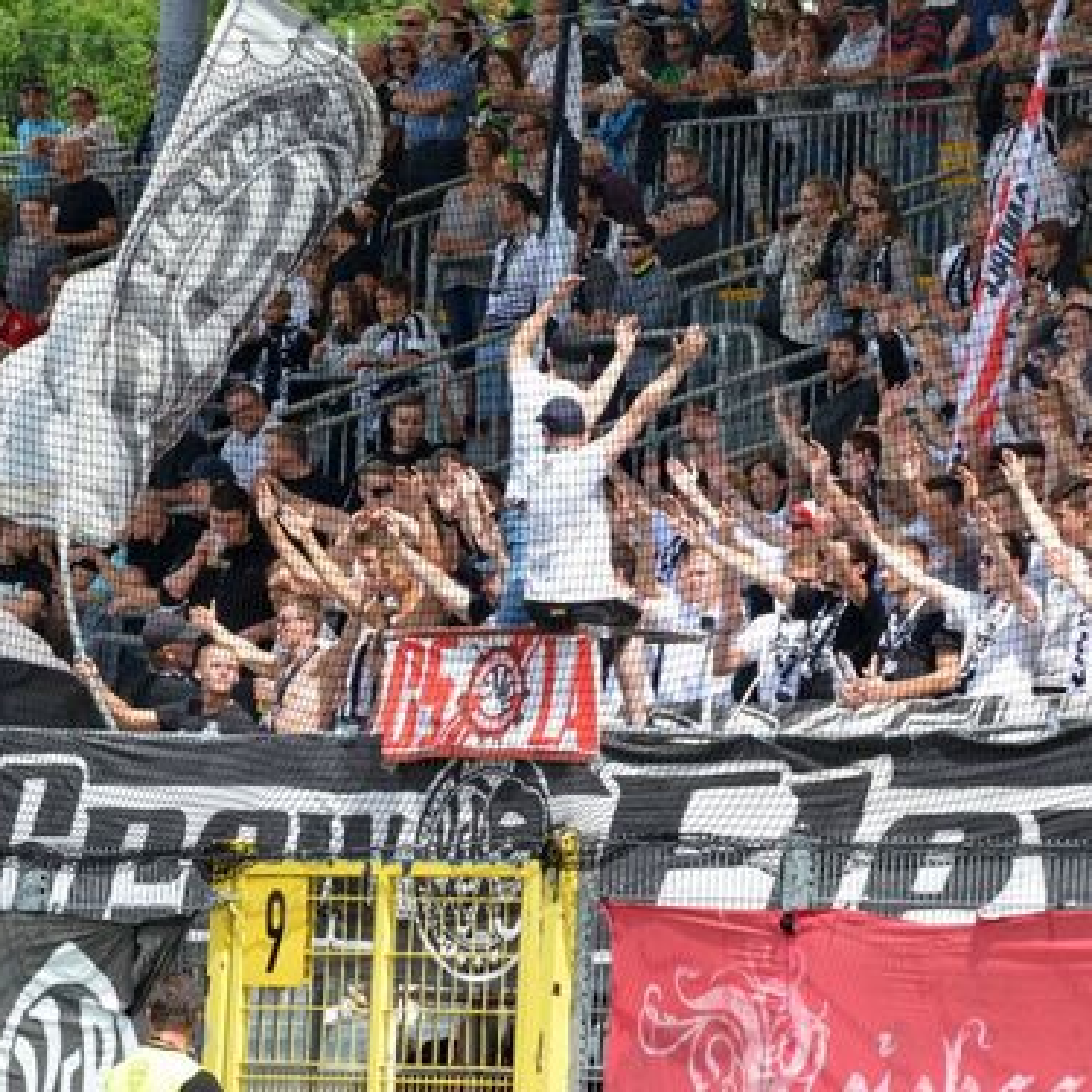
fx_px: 11742
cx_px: 804
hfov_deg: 5.3
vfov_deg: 5.3
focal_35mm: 329
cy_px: 546
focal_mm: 170
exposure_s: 1/2500
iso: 2000
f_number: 10
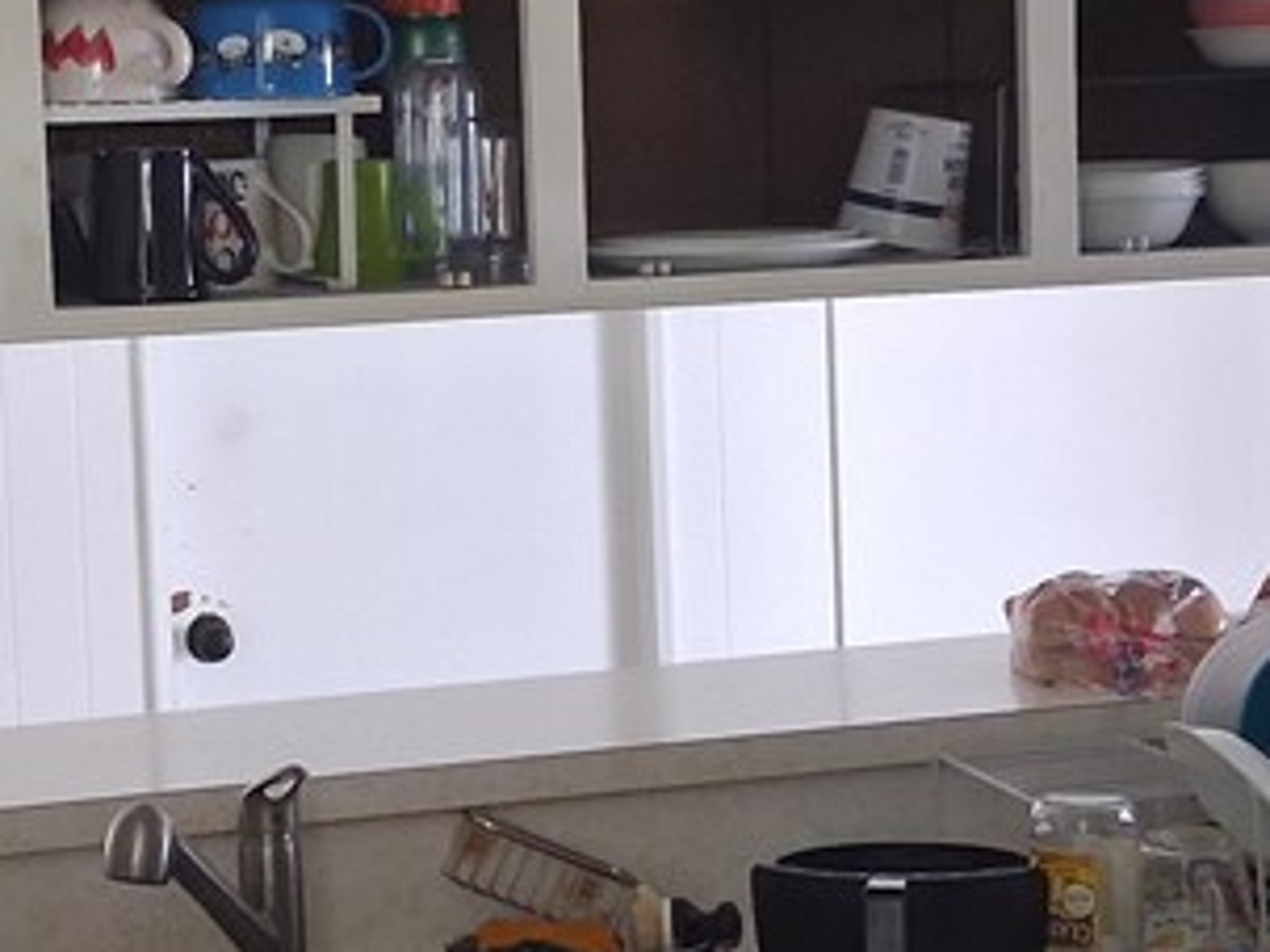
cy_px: 365
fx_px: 3227
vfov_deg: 16.8
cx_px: 335
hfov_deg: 22.1
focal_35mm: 88
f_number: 1.8
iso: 500
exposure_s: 1/33
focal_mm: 3.98
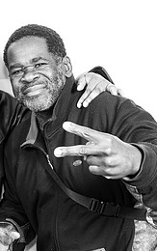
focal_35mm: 125
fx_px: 854
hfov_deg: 10.4
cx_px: -13
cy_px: 137
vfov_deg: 16.7
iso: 500
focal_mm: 55
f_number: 4
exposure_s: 1/200
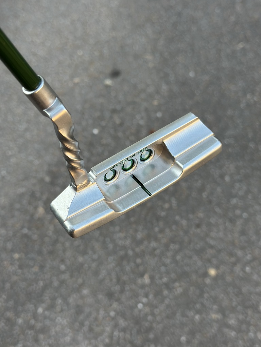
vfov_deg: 39.7
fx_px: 483
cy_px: 174
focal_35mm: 48
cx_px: 130
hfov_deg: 30.3
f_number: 1.78
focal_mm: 6.86
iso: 80
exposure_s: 1/259
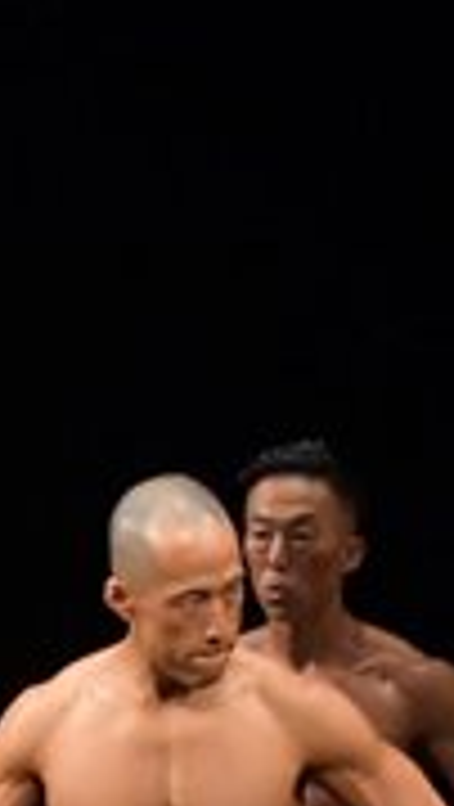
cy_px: 829
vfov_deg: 2.7
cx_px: -856
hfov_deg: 1.5
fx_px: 16825
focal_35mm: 788
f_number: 5.6
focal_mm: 116
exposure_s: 1/400
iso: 3200
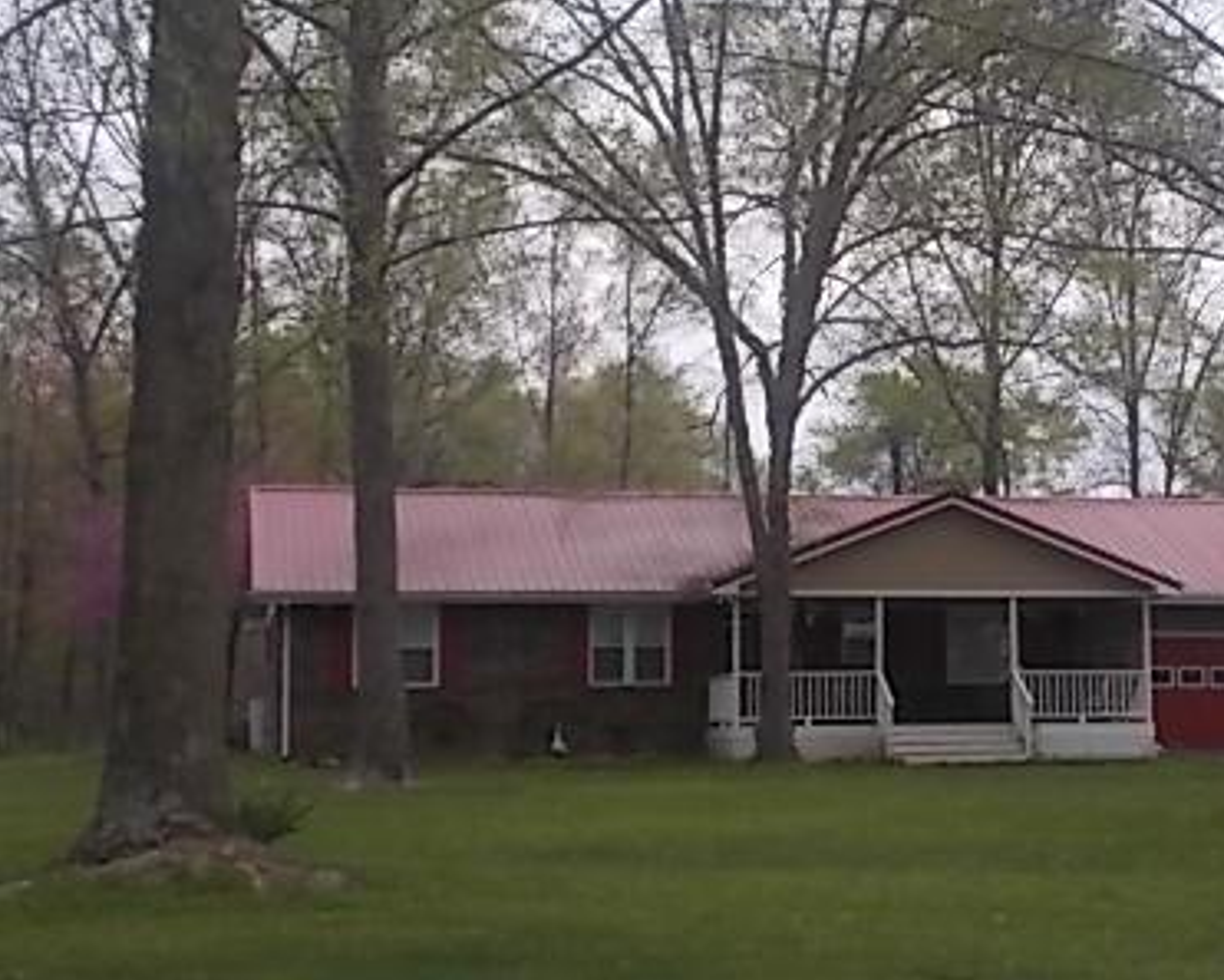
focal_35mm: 74
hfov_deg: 25.5
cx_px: 894
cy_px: 459
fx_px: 2681
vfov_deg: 20.7
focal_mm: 7.9
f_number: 4.2
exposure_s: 1/125
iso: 80
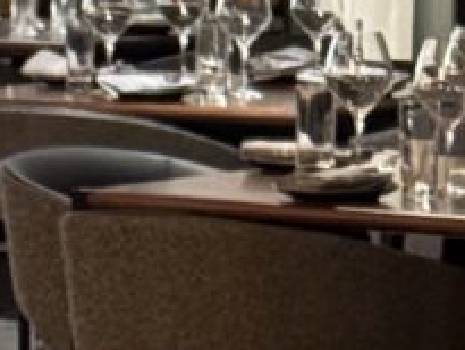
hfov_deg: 8.2
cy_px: 114
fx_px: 3226
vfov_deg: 6.2
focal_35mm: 240
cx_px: 483
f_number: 1.78
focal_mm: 6.76
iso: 1000
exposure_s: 1/18
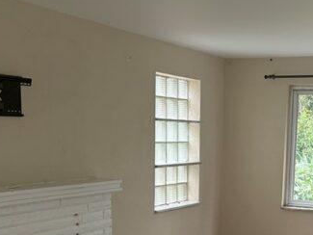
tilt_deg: -9.2
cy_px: 223
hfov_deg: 29.6
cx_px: 248
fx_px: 579
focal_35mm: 64
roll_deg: +0.3
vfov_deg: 22.2
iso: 100
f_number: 1.6
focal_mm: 5.96
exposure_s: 1/121
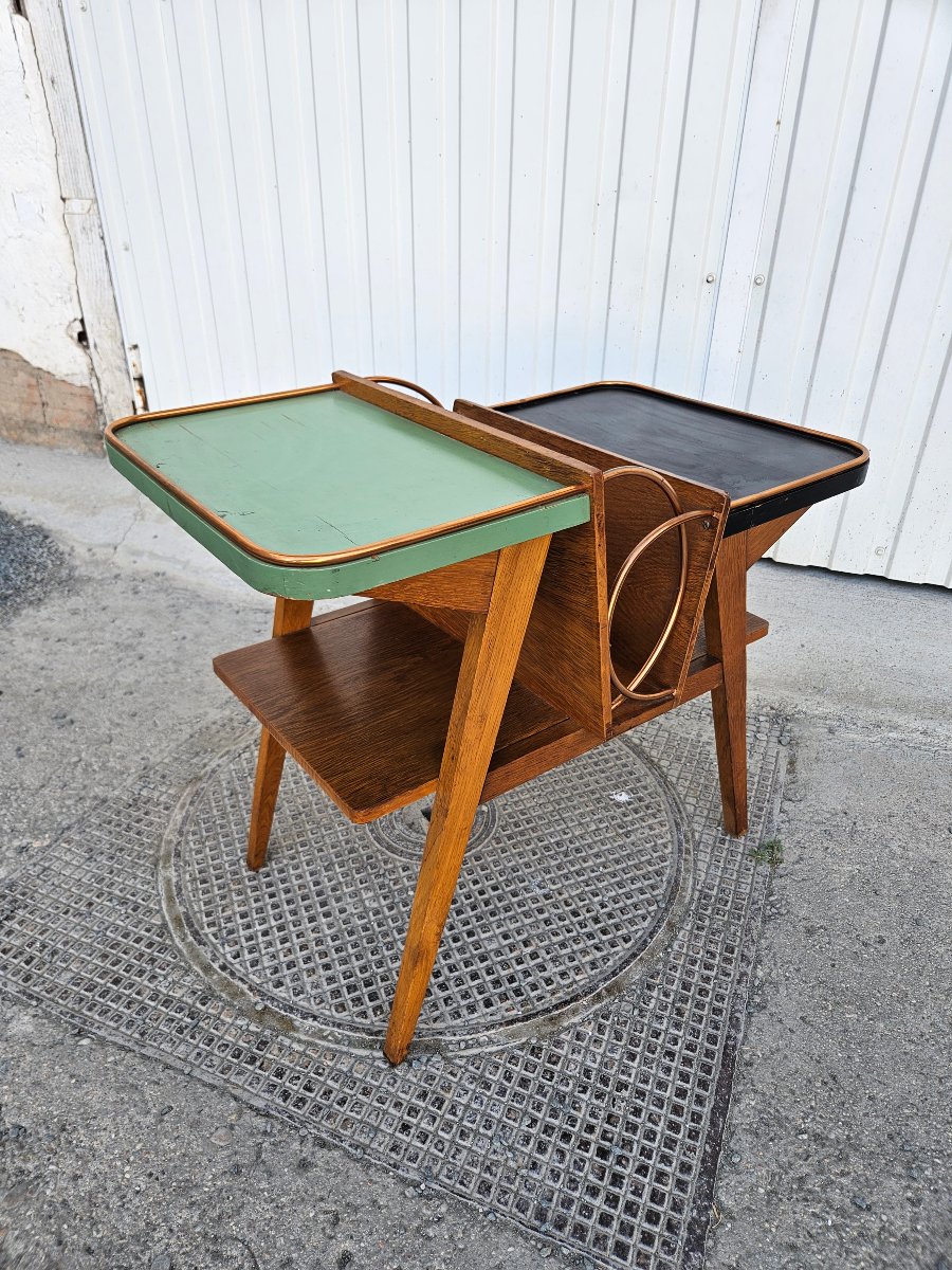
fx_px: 843
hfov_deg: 58.9
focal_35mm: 23
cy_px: 635
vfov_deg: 73.9
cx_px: 476
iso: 32
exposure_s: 1/180
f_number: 1.8
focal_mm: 5.4
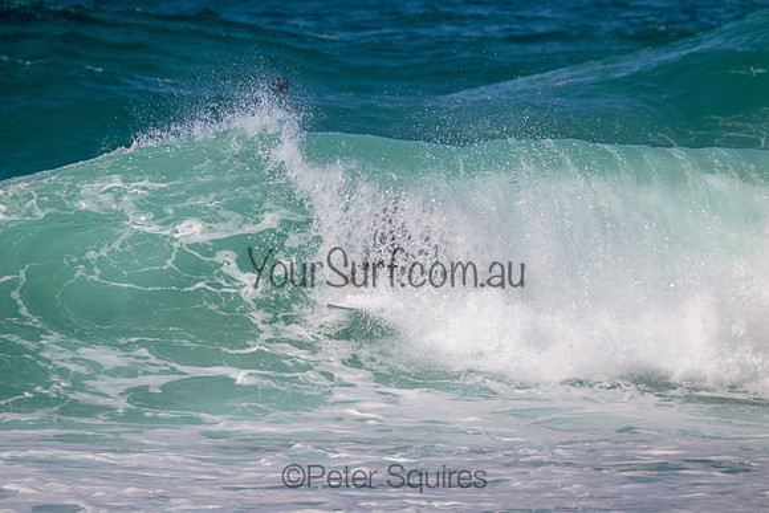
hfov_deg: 2.6
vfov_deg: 1.7
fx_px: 17092
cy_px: 256
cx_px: 384
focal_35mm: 800
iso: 500
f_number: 11
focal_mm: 800
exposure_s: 1/1600
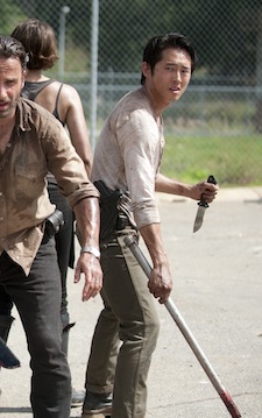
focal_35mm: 119
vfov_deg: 17.5
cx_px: -49
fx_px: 1357
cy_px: 209
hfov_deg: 10.8
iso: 200
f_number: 2.8
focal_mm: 70
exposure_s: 1/3200
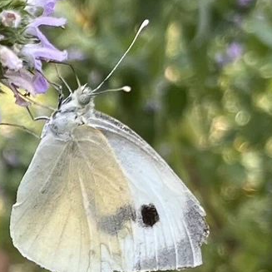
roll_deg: +10.4
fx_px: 400
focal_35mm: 45
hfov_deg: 37.4
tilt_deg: -30.8
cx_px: 108
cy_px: 169
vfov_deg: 37.3
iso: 50
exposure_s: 1/515
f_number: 1.6
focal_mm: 5.1
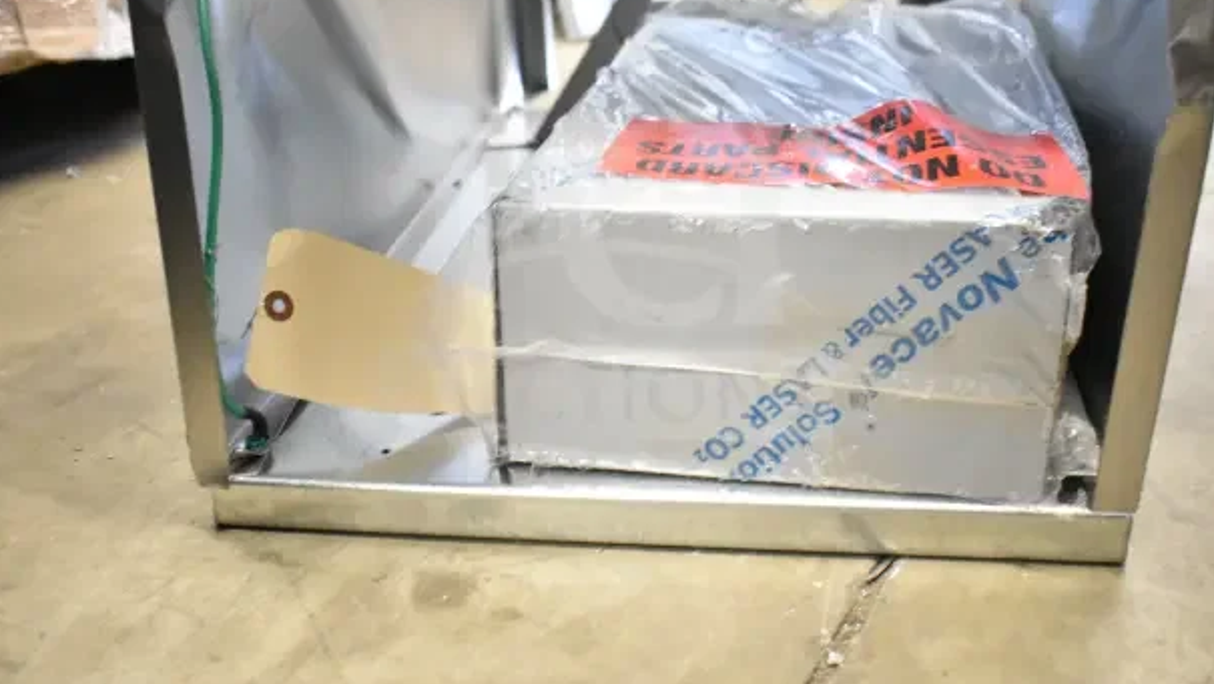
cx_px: 606
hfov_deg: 52.8
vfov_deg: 31.2
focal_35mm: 38
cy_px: 282
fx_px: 1224
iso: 5600
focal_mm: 24
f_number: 3.8
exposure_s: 1/40
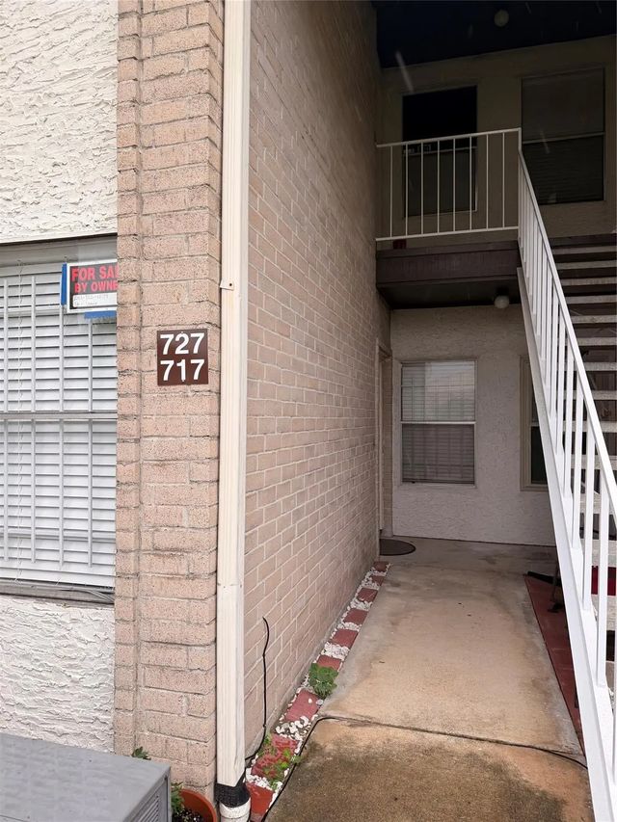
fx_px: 570
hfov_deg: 56.8
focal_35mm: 24
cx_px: 308
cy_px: 411
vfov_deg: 71.6
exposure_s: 1/234
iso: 64
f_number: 1.78
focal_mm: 6.76
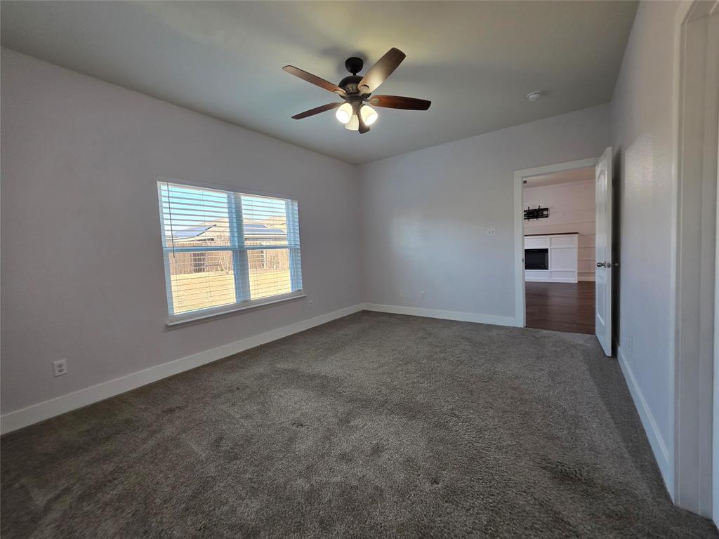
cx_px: 360
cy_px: 270
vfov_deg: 89.9
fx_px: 270
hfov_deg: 106.2
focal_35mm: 13
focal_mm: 2.2
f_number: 1.9
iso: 200
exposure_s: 1/120
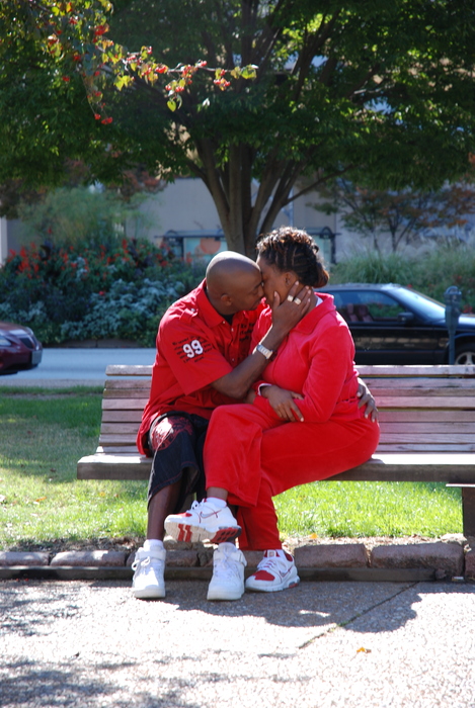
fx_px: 2071
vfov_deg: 19.4
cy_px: 354
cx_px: 238
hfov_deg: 13.1
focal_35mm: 105
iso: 100
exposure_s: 1/100
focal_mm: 70
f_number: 4.5
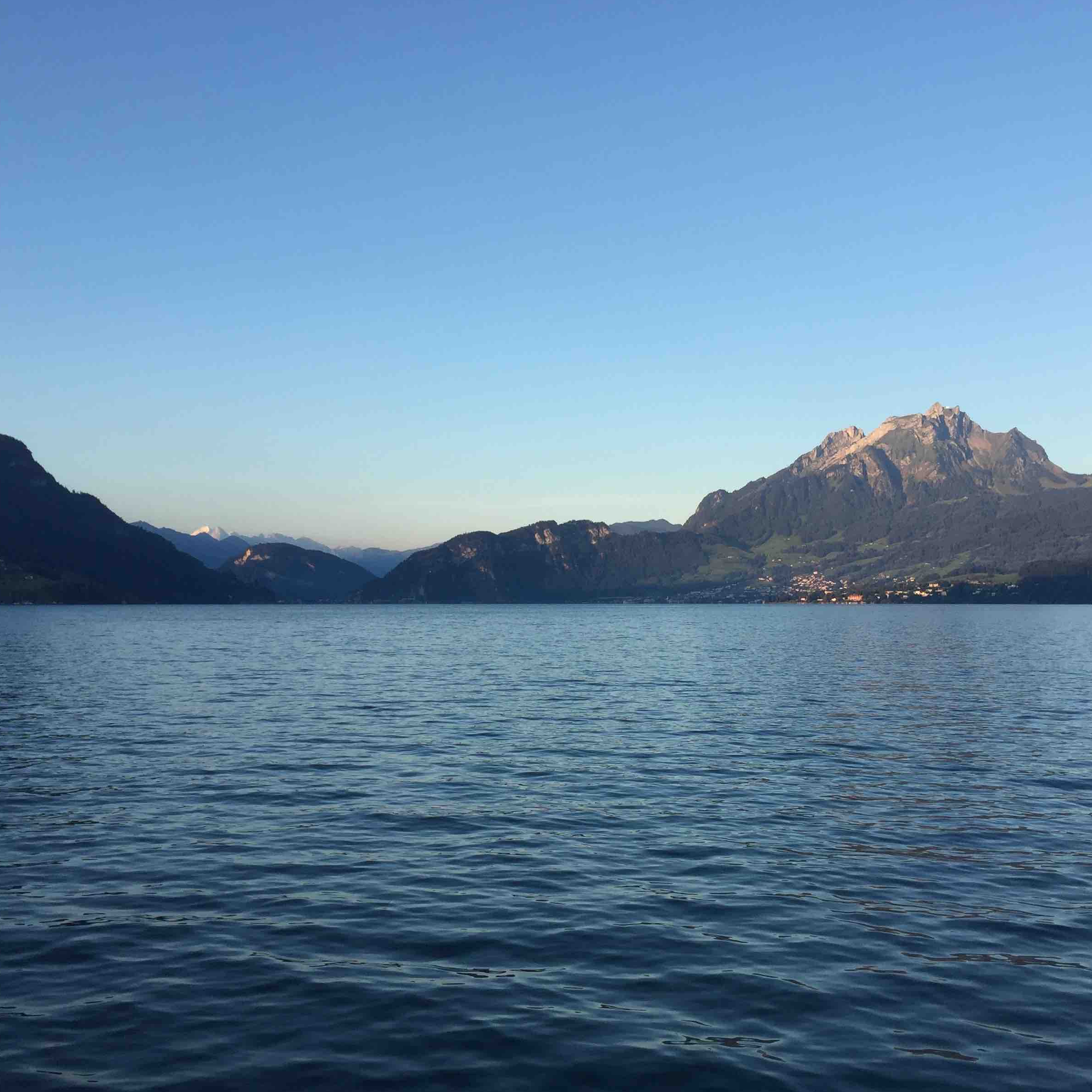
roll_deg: -0.1
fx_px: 1249
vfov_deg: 47.2
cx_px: 557
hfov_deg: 47.2
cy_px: 556
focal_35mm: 35
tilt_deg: +1.5
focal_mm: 4.15
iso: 32
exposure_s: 1/659
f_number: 2.2
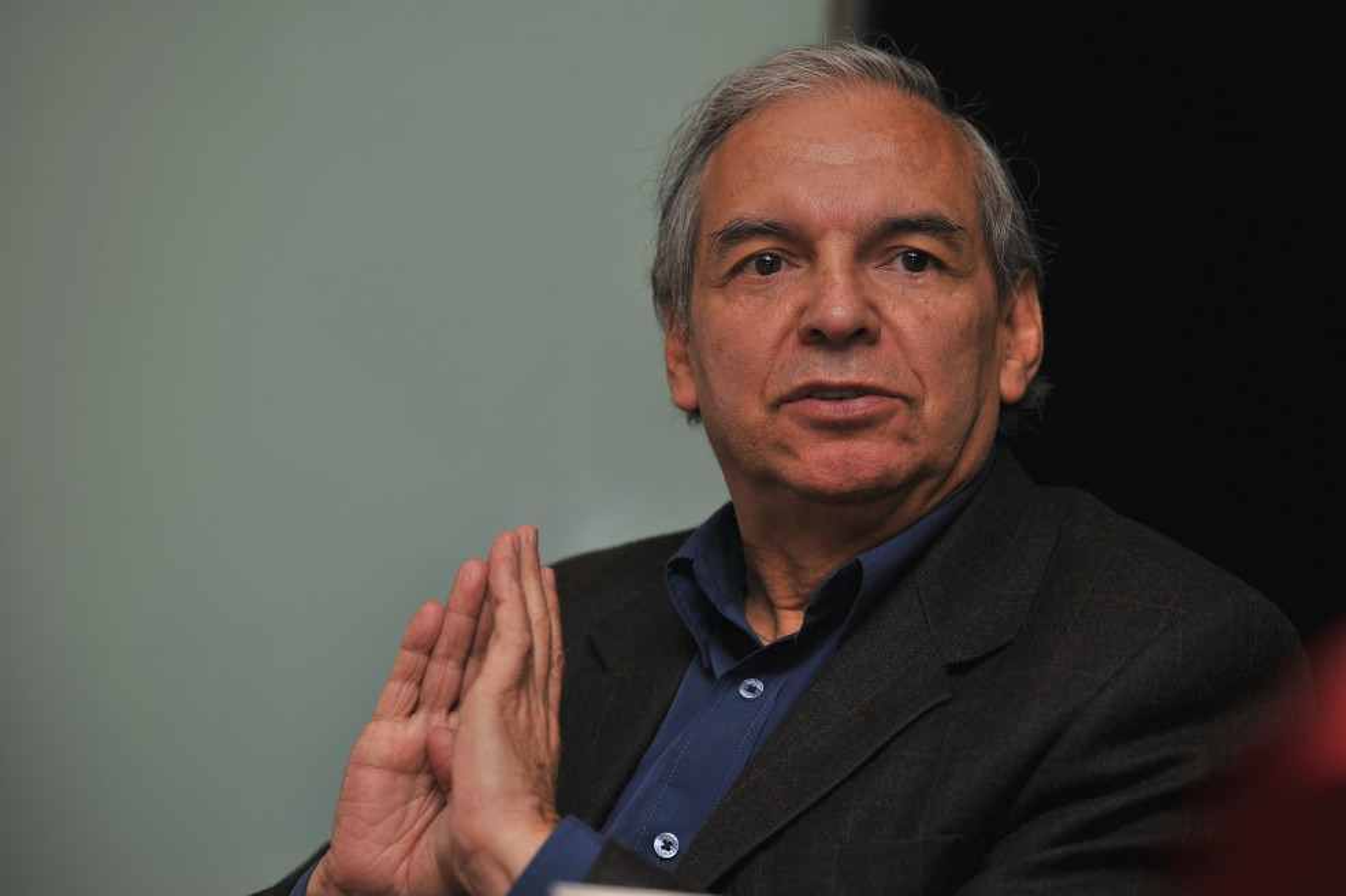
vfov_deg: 7.8
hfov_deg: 11.8
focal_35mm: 175
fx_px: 6539
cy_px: 448
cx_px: 673
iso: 200
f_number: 3.5
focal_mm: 175
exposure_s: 1/100
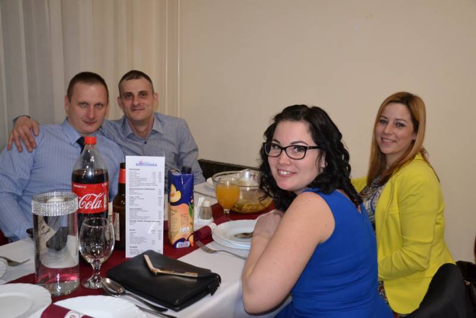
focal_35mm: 32
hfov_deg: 59.5
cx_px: 238
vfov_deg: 41.7
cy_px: 159
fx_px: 417
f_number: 3.8
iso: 1600
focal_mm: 21
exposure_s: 1/60
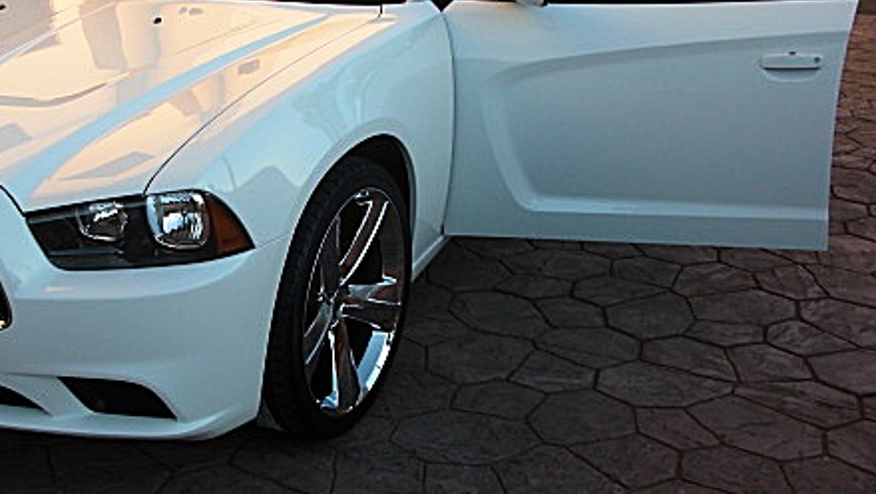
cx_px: 273
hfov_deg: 36.1
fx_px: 1325
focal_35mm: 57
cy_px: 199
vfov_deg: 21.1
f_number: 2.8
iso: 50
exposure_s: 1/125
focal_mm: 6.3
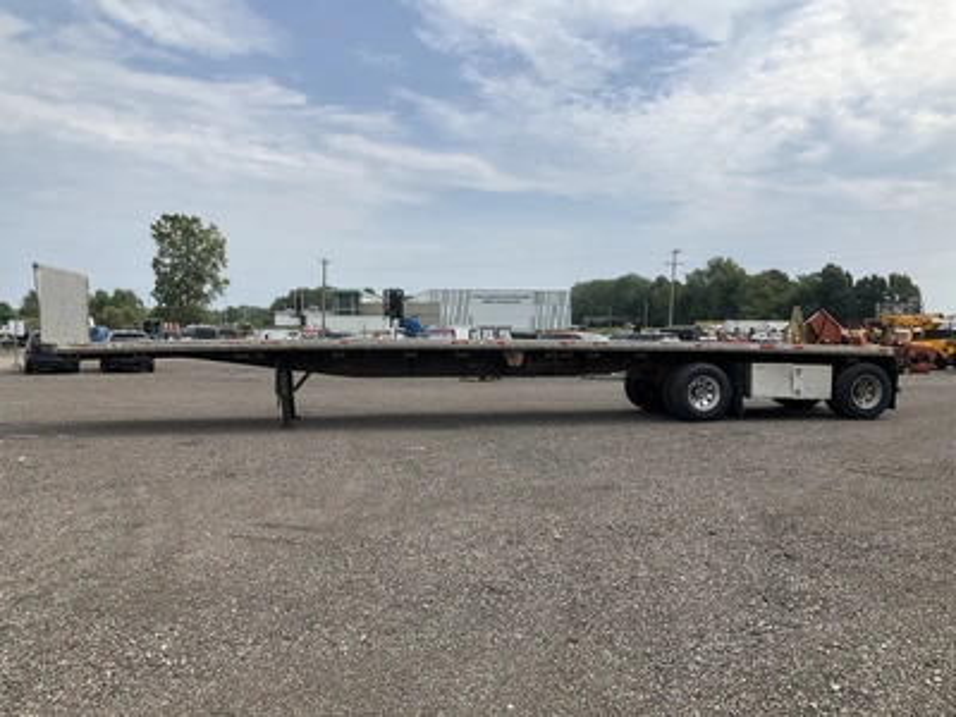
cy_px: 358
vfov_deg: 48.2
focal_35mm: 29
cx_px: 478
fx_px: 801
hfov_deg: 61.7
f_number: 1.8
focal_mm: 3
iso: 25
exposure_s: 1/2801
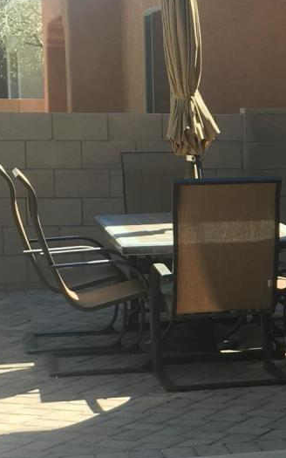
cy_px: 337
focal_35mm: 117
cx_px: 440
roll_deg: -0.3
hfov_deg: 10.8
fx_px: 1460
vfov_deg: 17.7
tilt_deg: -8.9
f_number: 2.2
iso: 25
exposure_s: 1/289
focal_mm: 4.15
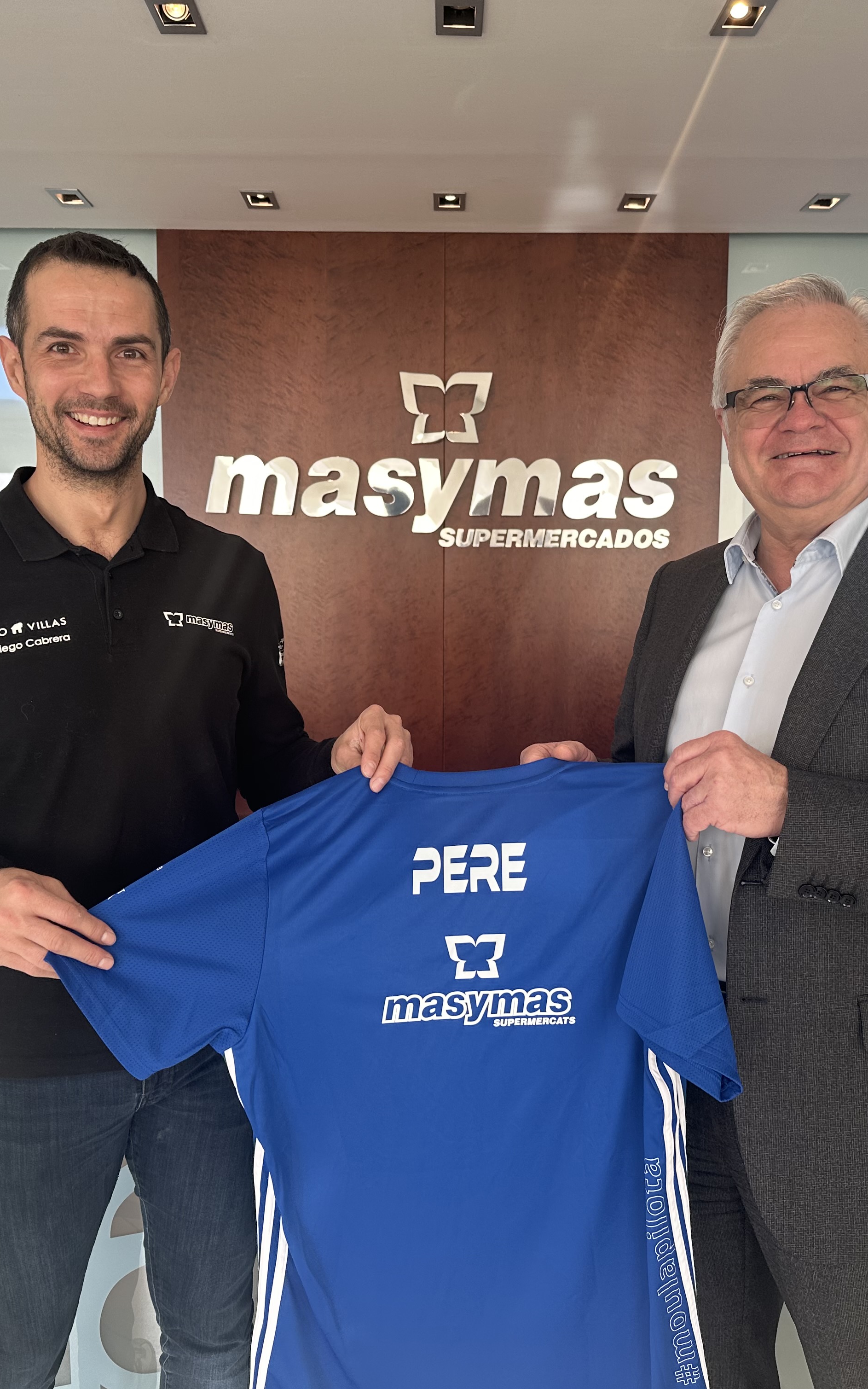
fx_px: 1287
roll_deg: +0.4
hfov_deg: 37.2
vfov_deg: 56.7
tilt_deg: -5.2
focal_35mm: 34
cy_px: 694
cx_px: 495
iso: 64
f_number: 1.78
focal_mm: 6.86
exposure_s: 1/130
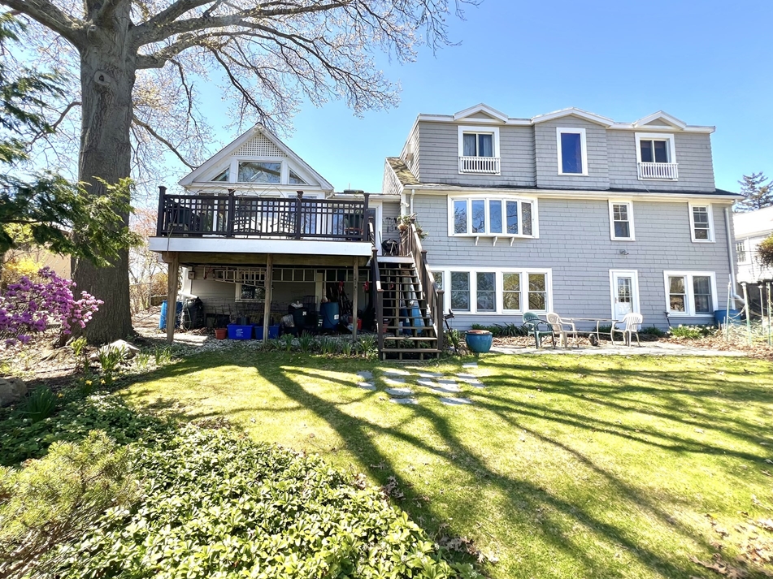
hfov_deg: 102.0
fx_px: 313
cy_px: 273
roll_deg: -1.0
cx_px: 364
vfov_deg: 85.6
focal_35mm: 14
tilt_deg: +5.3
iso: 32
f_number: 1.8
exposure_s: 1/285
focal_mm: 1.57
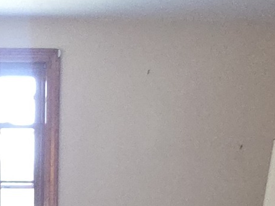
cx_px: 22
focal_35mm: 87
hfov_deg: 21.9
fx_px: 691
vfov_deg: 14.3
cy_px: 408
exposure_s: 1/30
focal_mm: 2.2
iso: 320
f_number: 2.2
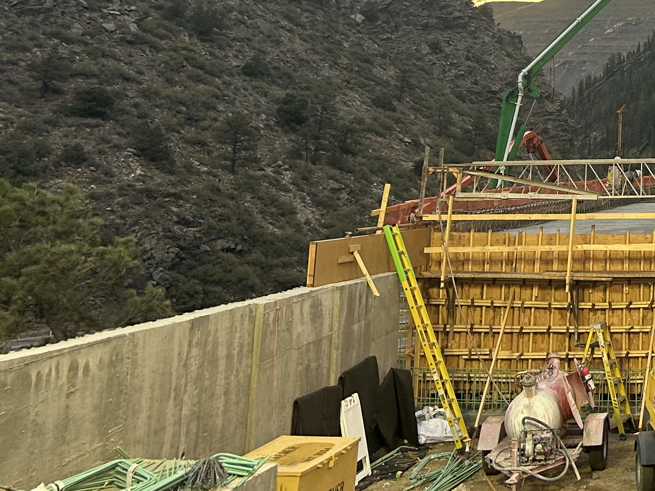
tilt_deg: +10.9
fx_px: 1343
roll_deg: -0.1
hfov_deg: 24.5
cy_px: -139
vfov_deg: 19.2
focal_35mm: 71
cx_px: 812
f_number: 1.5
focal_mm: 5.7
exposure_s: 1/117
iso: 50
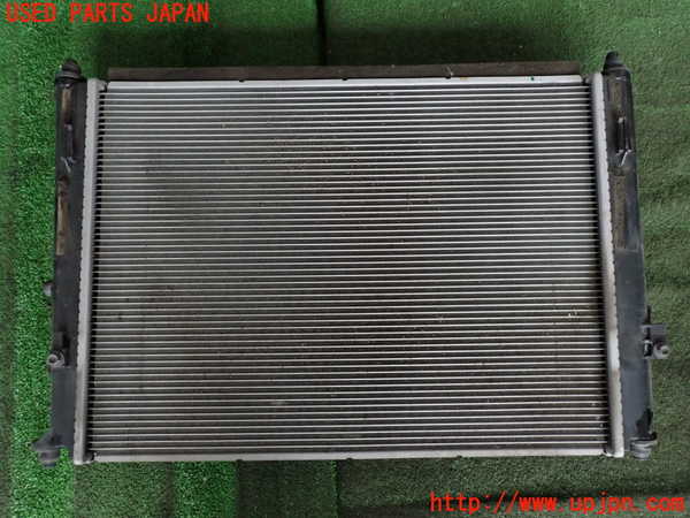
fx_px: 498
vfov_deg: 54.9
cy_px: 259
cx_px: 345
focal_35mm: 25
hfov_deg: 69.4
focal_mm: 4.5
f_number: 8
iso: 800
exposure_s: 1/13
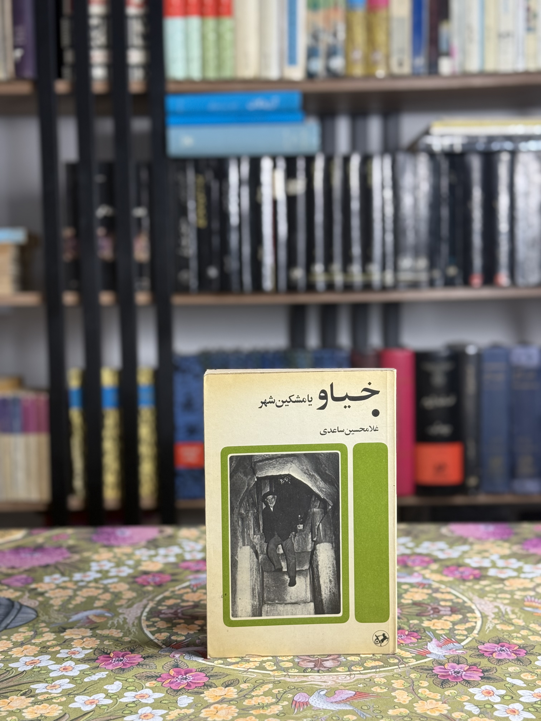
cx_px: 270
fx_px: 1000
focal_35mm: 48
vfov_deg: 39.7
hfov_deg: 30.3
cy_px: 360
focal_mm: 6.76
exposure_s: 1/100
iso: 125
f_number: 1.78
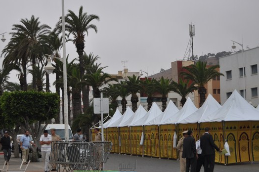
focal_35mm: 77
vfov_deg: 17.7
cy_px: 96
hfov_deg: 26.3
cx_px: 105
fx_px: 553
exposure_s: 1/125
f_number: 5.6
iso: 220
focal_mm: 42
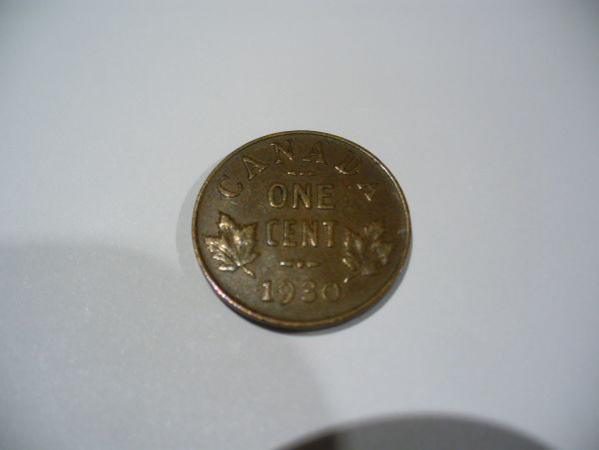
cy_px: 225
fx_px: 640
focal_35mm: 37
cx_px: 300
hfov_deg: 50.1
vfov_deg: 38.7
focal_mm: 6.1
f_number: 2.8
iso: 100
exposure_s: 1/20
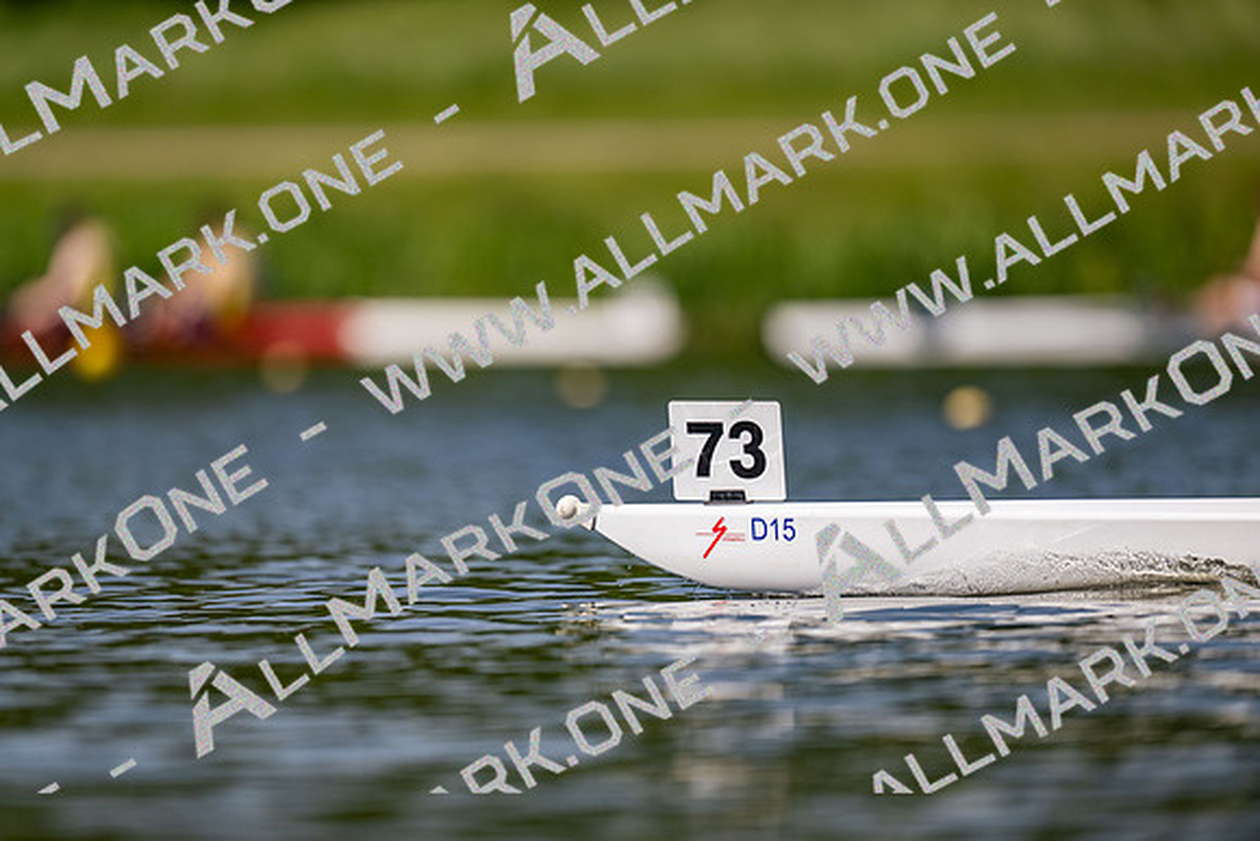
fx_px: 21004
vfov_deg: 2.3
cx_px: 630
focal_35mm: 600
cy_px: 420
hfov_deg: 3.4
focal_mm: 600
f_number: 4
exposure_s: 1/2500
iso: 140
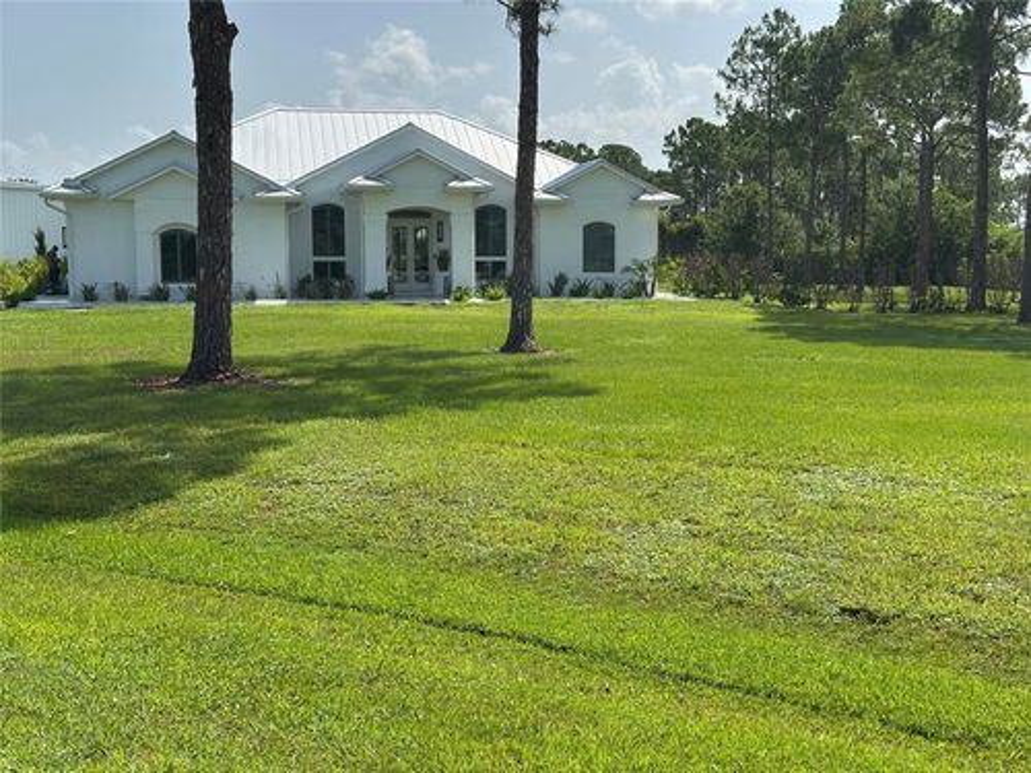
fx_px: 1430
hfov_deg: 39.7
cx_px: 516
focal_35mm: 48
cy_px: 386
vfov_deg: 30.3
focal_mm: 6.86
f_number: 1.78
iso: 64
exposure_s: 1/3597
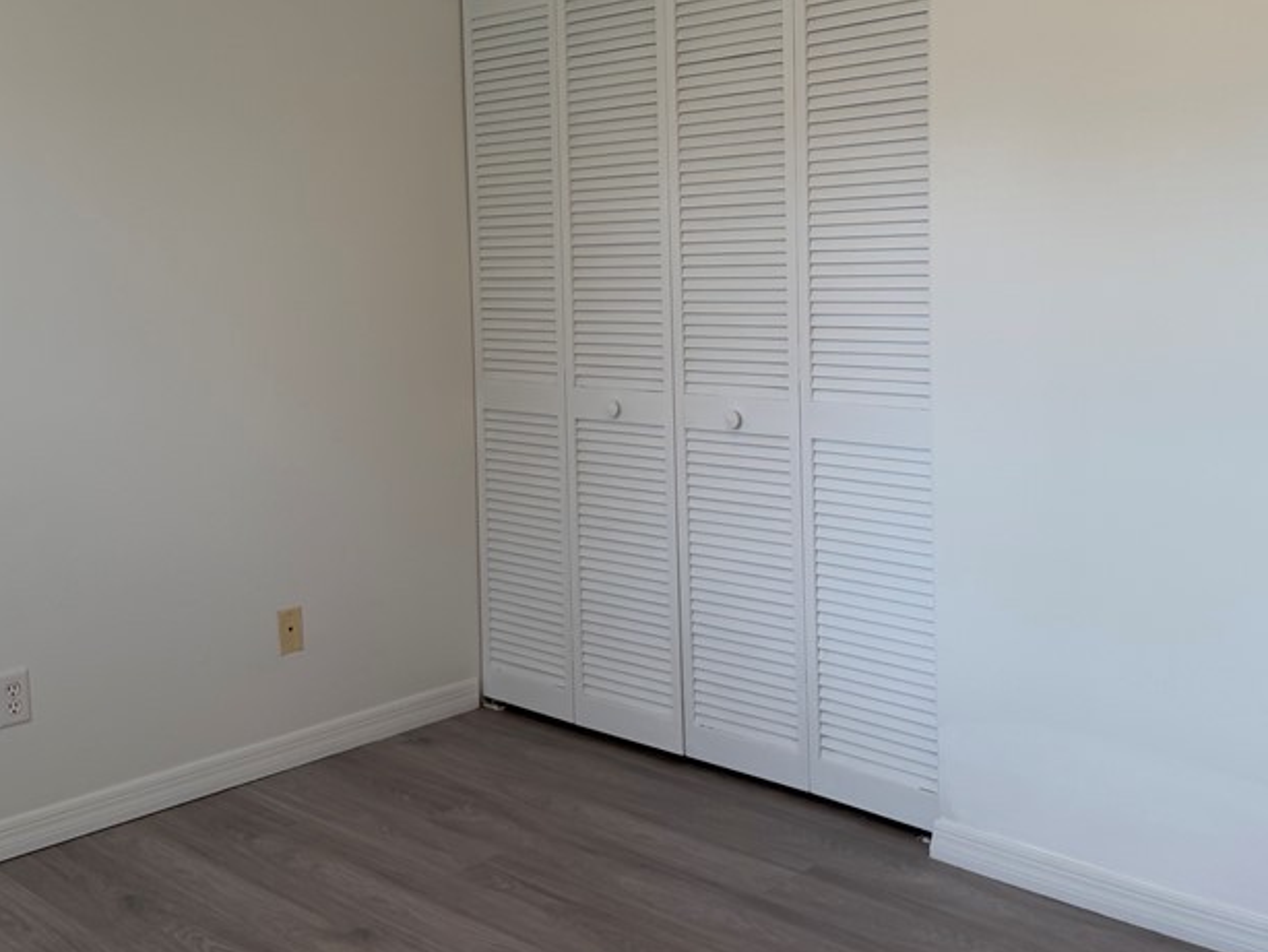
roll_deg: +1.7
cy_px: 347
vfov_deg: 35.7
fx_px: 1466
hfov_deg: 46.7
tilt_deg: -3.5
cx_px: 574
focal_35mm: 40
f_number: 1.78
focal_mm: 6.76
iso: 125
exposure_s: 1/120
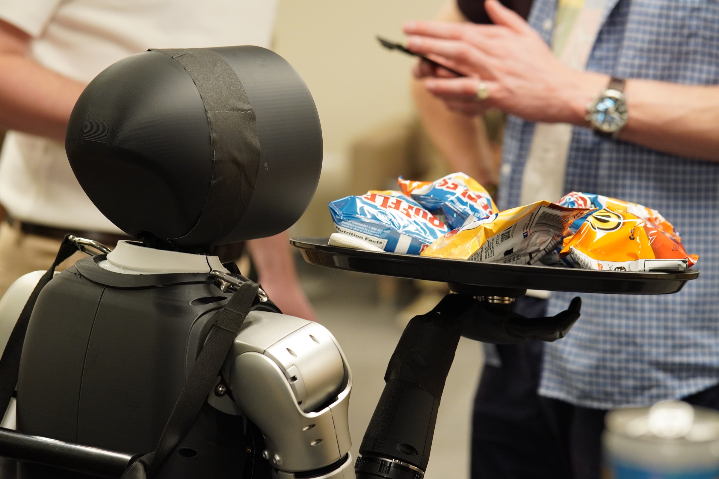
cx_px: 360
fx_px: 2247
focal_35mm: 112
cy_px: 240
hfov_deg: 18.2
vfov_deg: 12.2
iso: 1600
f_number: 4
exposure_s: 1/160
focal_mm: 75
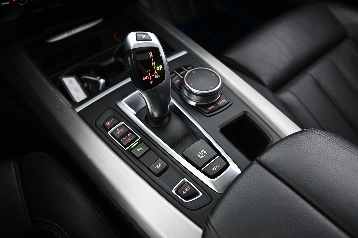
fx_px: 298
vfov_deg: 43.5
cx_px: 179
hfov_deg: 62.0
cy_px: 119
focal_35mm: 30
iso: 2000
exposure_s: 1/10
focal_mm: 30
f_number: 4
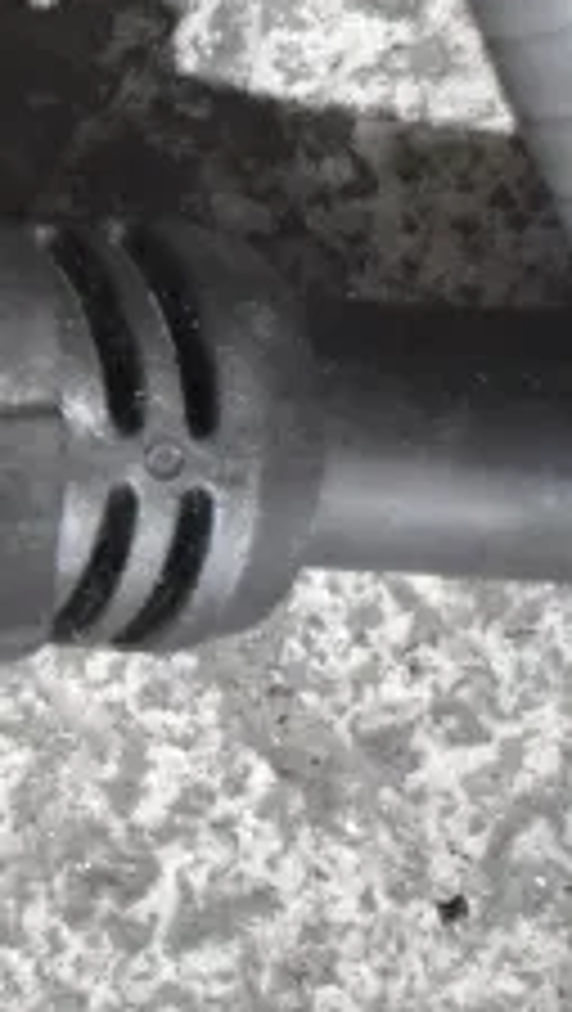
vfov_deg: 10.3
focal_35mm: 198
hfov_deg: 6.0
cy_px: -789
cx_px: -626
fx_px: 5328
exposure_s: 1/125
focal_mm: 31
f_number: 5.6
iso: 6400
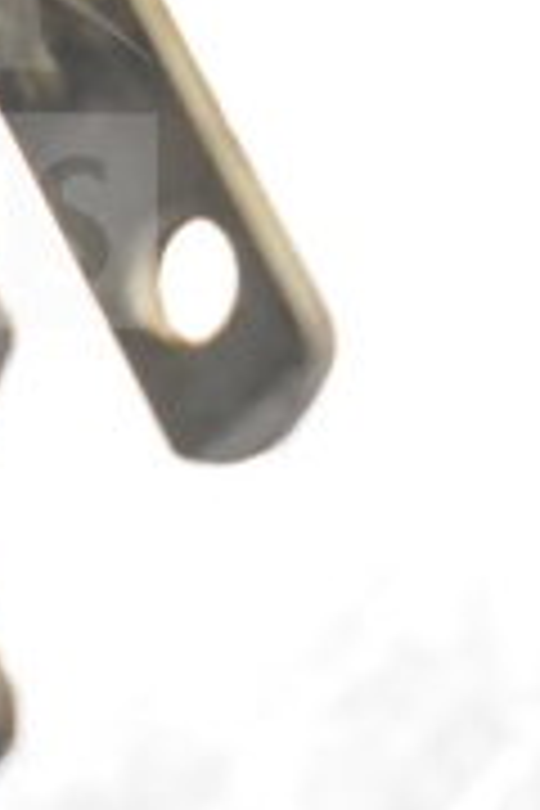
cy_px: -29
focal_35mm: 290
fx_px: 6524
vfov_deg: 7.1
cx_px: -351
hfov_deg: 4.7
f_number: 8
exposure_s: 1/250
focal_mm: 38
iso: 6400
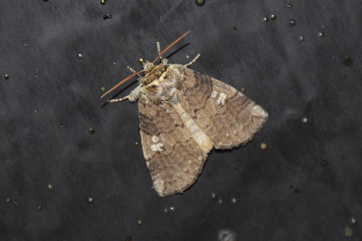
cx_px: 181
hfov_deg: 10.6
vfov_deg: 7.0
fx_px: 1960
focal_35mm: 195
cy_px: 120
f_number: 7.1
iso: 320
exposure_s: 1/60
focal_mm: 130
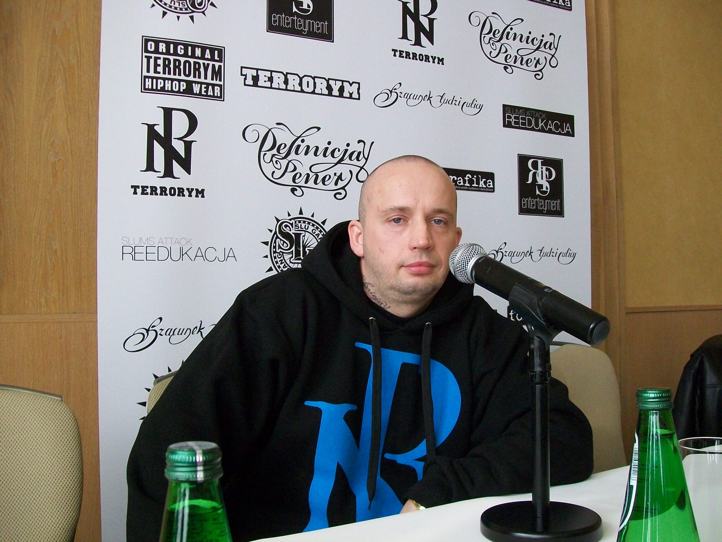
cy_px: 271
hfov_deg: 51.4
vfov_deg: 39.7
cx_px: 361
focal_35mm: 36
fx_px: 751
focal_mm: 6
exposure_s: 1/80
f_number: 2.7
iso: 160
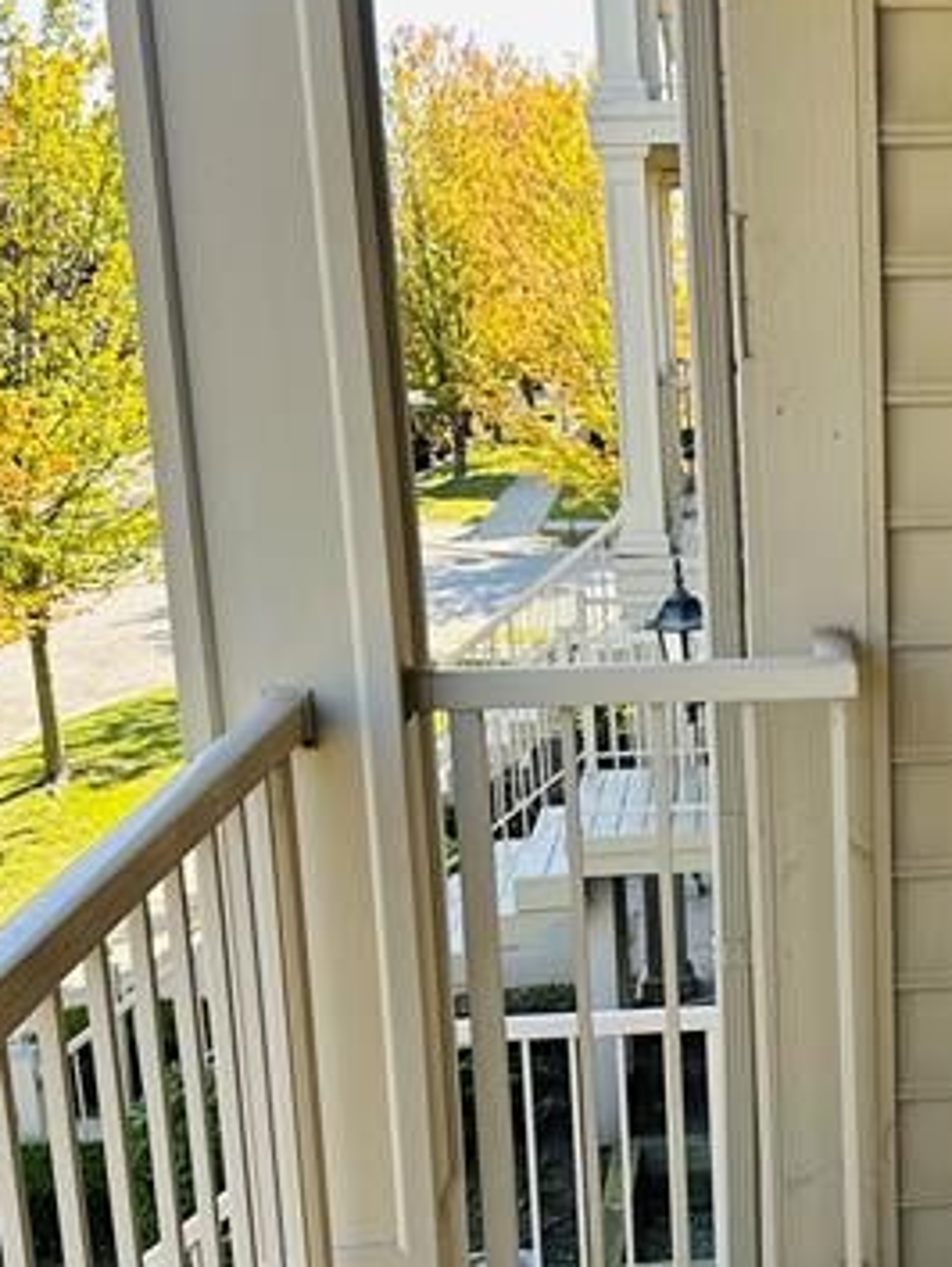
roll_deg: +0.7
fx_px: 1904
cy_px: 702
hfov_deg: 26.9
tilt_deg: -10.5
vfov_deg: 36.8
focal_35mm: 52
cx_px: 891
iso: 80
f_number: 1.78
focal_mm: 6.86
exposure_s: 1/458
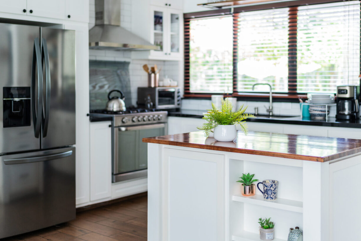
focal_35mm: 46
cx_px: 189
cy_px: 87
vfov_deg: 29.1
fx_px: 461
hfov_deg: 42.7
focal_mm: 35
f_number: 1.2
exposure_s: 1/250
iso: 125
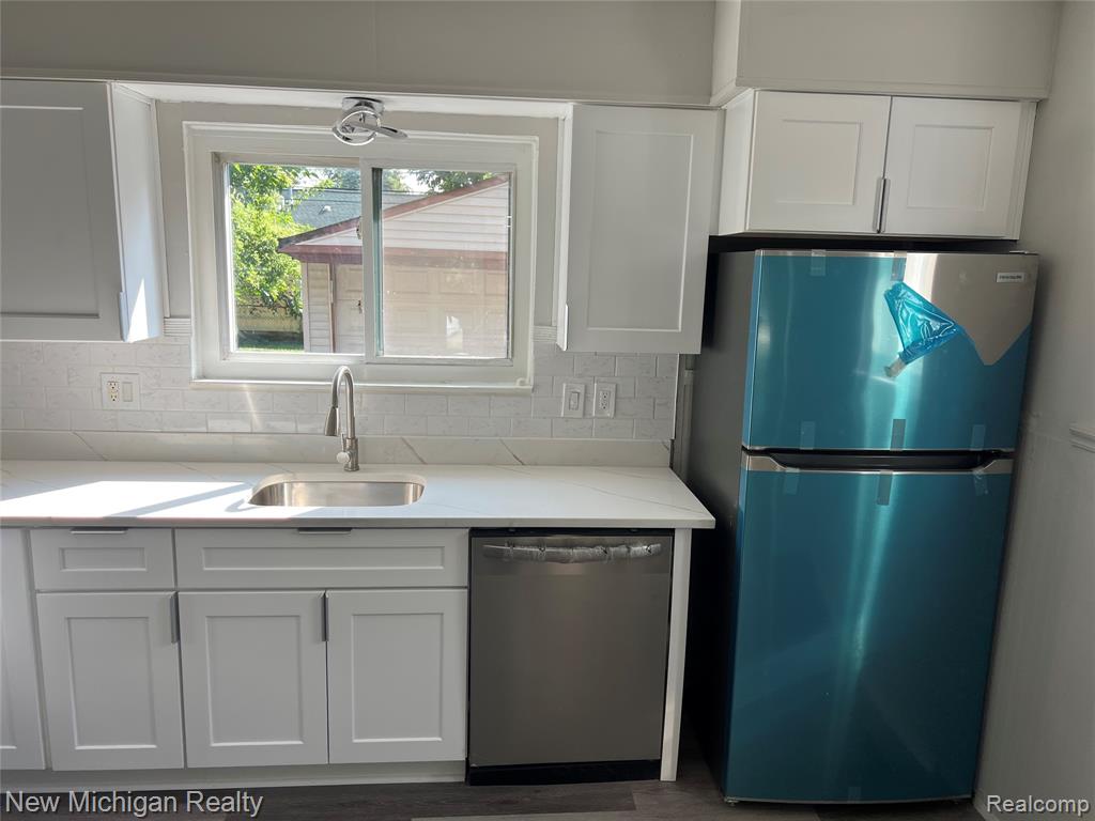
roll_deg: -1.7
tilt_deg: -10.4
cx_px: 548
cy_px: 410
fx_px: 822
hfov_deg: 67.3
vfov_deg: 53.1
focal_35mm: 26
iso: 40
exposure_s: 1/224
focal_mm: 5.7
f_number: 1.5
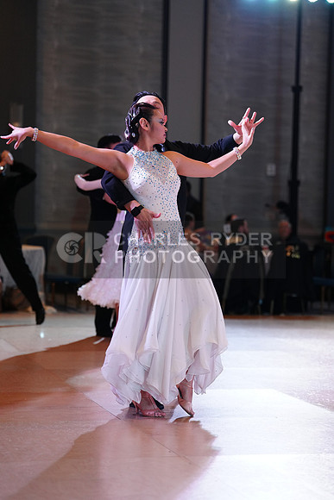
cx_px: 167
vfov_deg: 21.5
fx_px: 1321
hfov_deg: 14.4
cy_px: 250
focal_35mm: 95
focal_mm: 95
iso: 2000
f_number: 2.8
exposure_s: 1/500
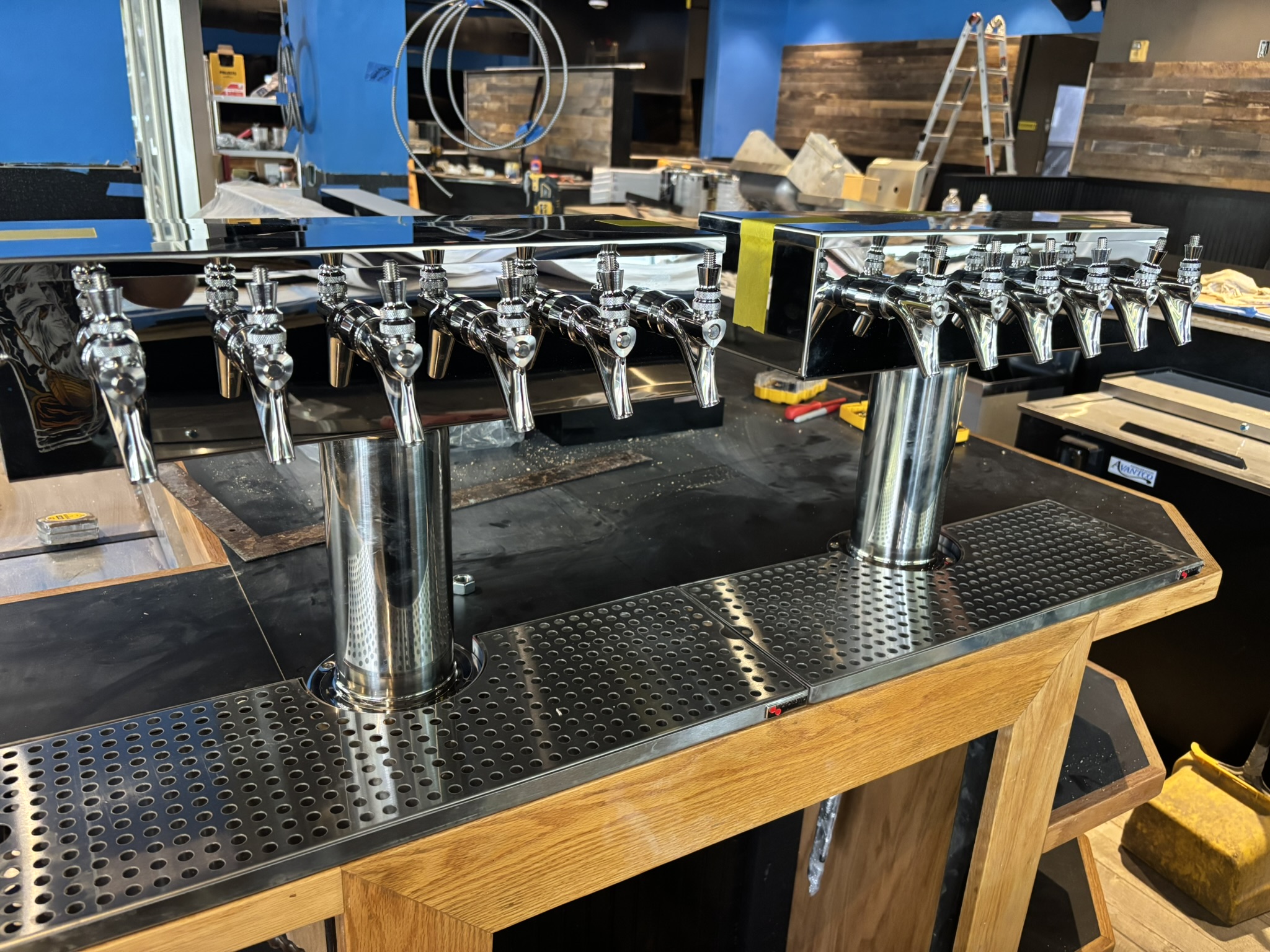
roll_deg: -2.6
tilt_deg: -20.3
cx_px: 635
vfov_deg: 53.1
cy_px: 476
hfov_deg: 67.3
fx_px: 954
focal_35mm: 26
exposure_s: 1/60
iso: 400
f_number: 1.6
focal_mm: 5.96
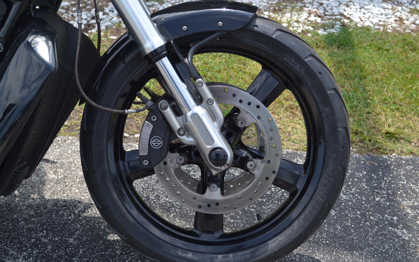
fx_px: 560
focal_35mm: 49
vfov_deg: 26.3
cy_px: 138
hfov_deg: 41.1
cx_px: 210
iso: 100
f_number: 4.8
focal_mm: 32
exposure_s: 1/320
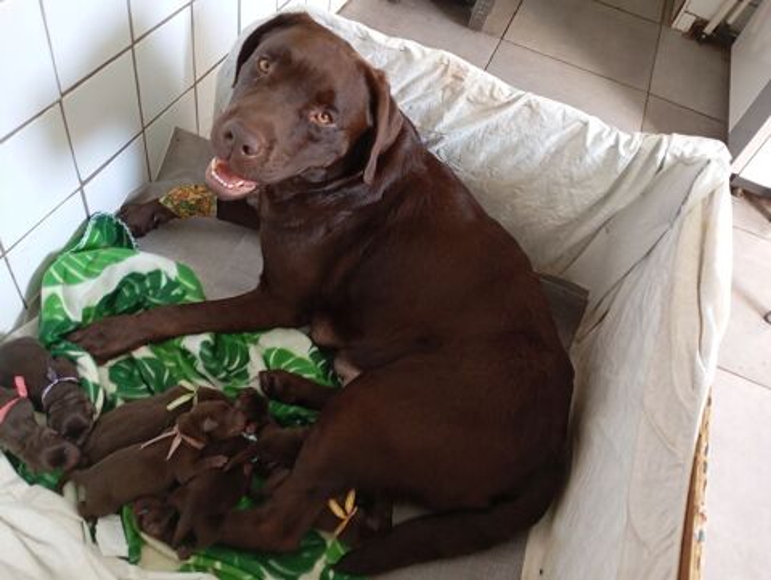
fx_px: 624
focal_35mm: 28
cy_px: 290
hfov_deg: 63.4
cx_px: 386
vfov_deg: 49.8
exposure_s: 1/33.3
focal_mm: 4.27
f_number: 1.8
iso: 757
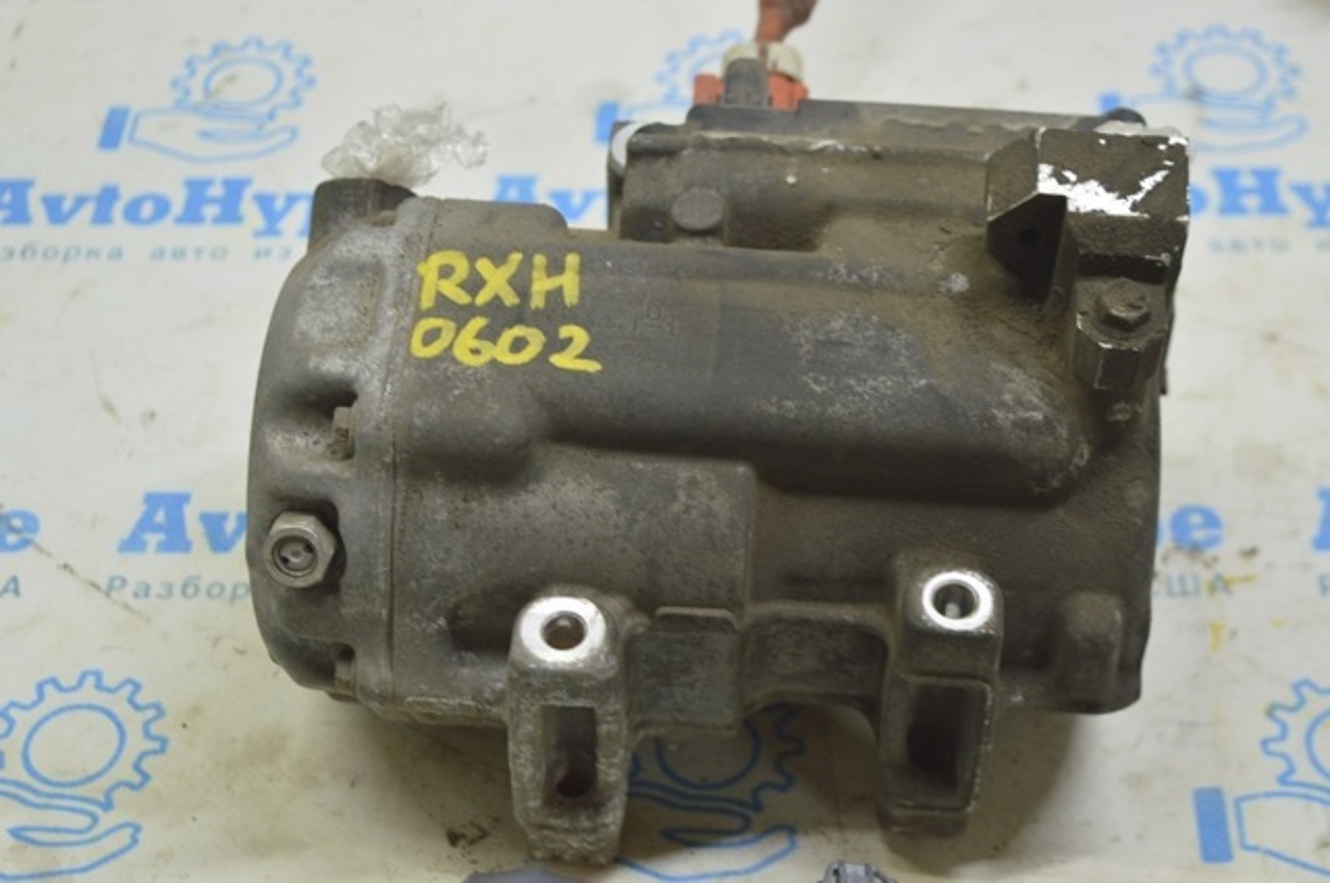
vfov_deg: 21.5
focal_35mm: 63
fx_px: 2325
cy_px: 442
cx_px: 665
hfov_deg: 31.9
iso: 400
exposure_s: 1/20
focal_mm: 42
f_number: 5.6
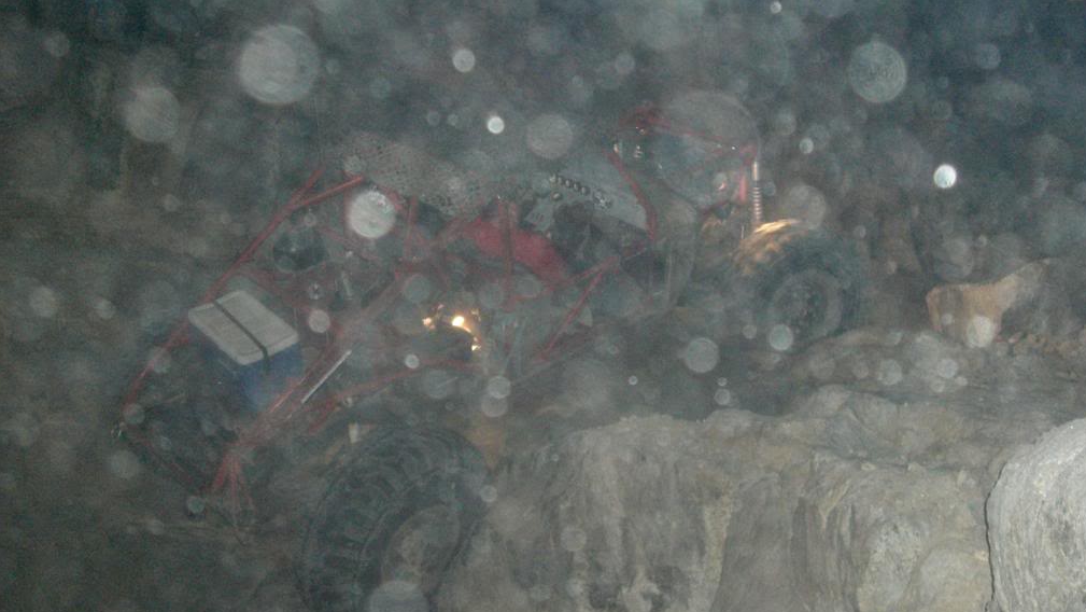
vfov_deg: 28.3
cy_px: 256
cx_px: 550
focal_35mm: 42
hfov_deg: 48.3
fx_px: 1210
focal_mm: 6.2
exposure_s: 1/60
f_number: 2.7
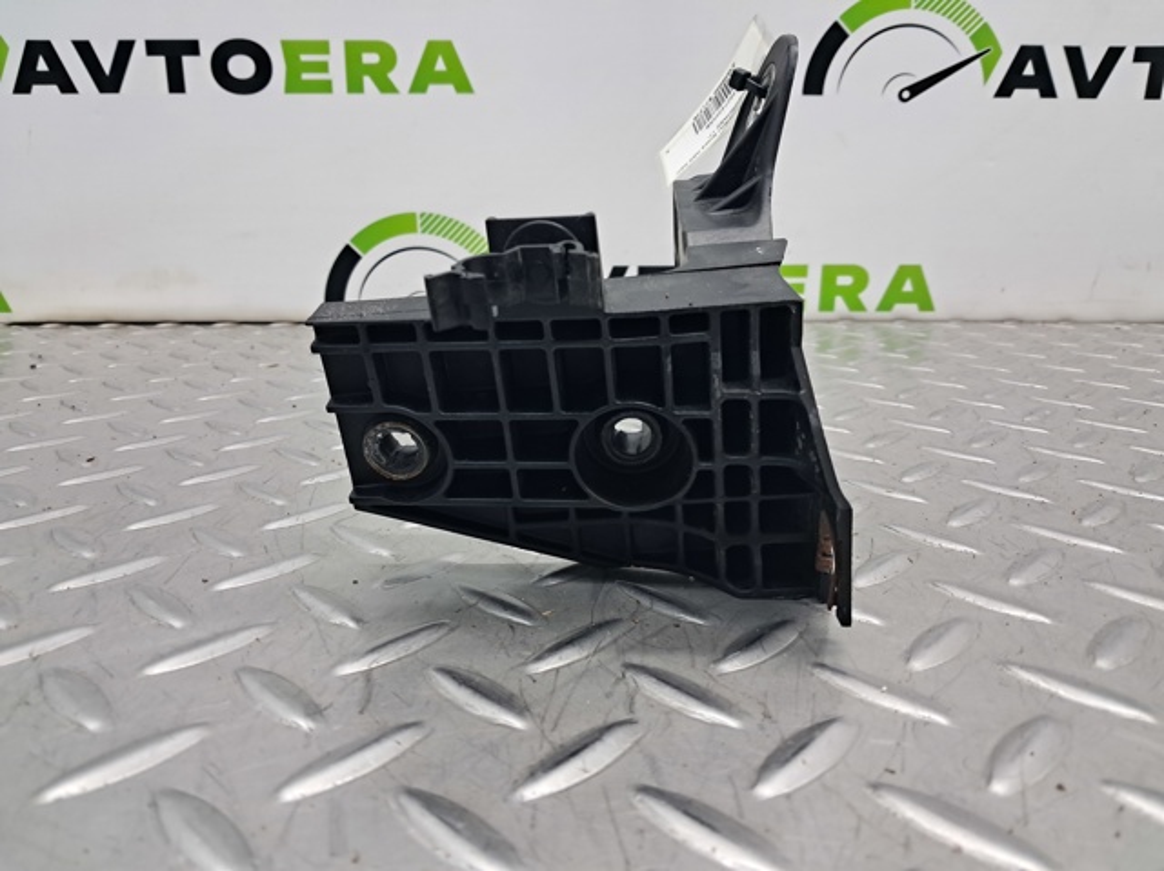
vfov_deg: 51.3
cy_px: 436
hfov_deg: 65.4
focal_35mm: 27
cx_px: 582
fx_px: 907
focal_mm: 4
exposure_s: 1/50
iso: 125
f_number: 1.8
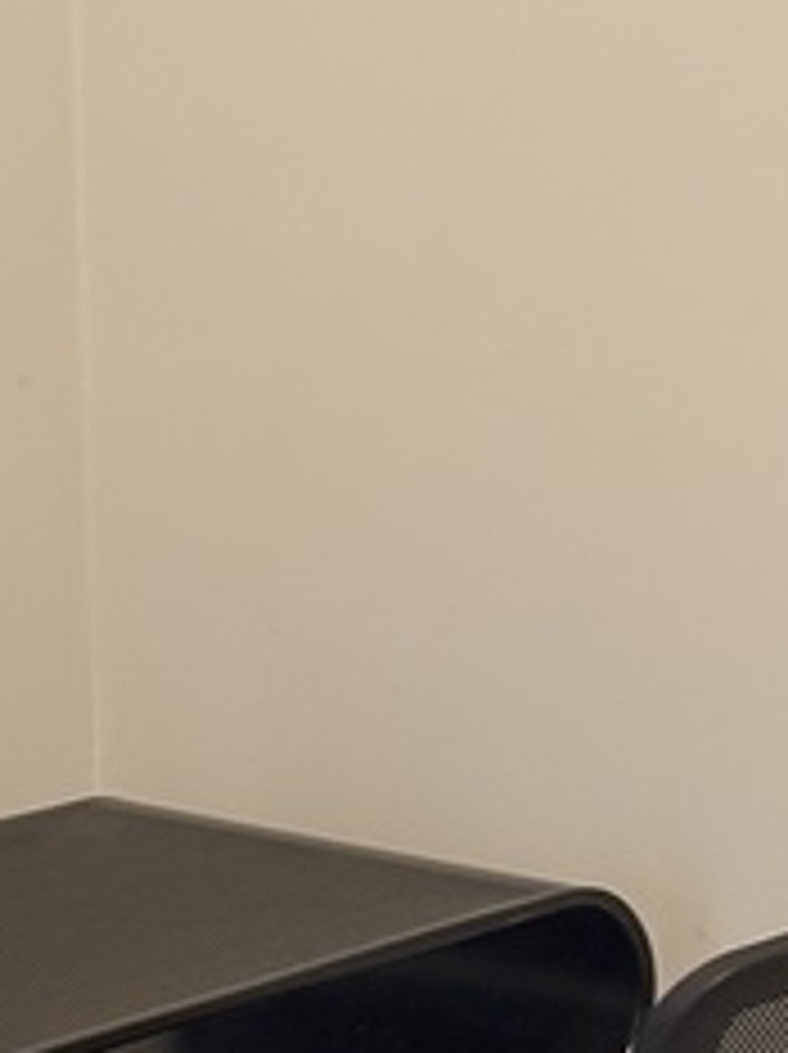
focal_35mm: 137
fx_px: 4166
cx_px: 315
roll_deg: +0.2
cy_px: 767
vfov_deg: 14.4
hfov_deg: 10.8
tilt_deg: -13.9
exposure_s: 1/30
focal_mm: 6.76
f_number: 1.78
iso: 640
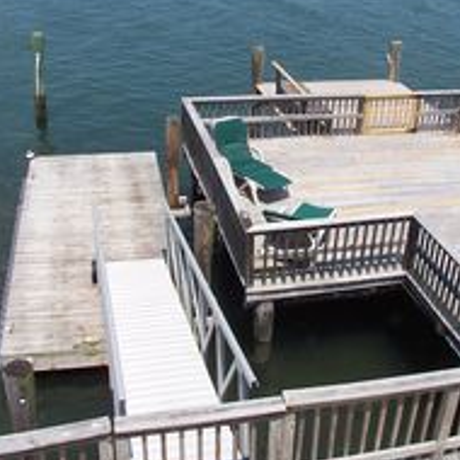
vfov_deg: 26.4
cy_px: 191
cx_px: 305
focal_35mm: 65
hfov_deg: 26.3
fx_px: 977
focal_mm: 6.3
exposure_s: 1/350
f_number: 5.6
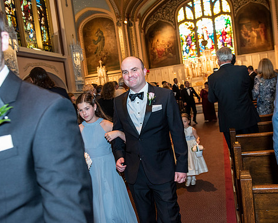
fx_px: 296
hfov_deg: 50.3
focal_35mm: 36
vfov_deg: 41.1
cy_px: 111
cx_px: 142
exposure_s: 1/100
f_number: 3.5
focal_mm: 31
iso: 1600
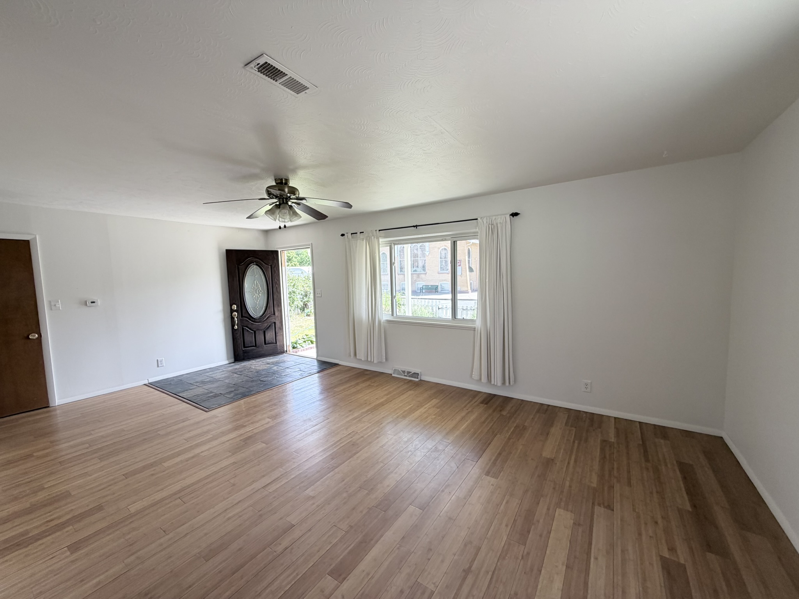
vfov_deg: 85.7
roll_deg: +0.6
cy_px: 300
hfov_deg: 102.1
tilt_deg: -4.3
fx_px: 323
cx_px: 400
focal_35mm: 14
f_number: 2.2
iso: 80
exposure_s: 1/121
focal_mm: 2.22
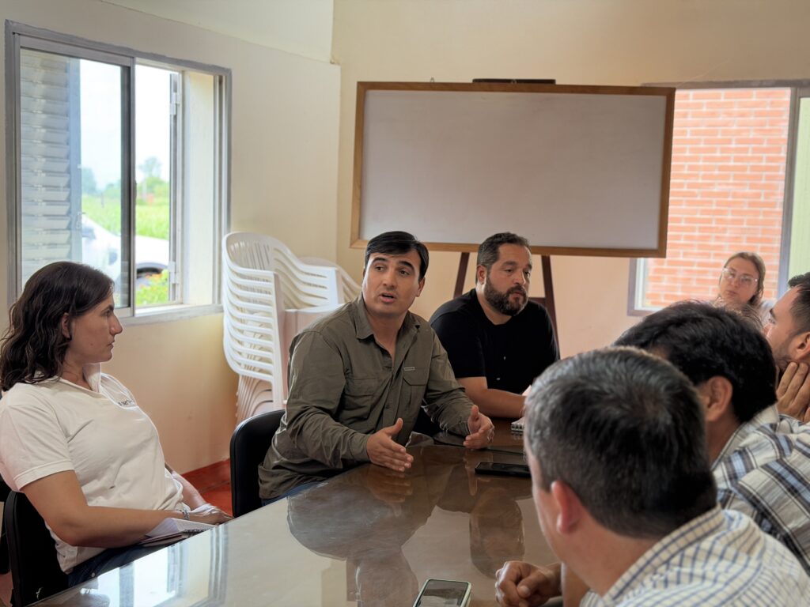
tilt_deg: -5.6
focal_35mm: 48
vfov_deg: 30.3
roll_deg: -1.8
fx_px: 1123
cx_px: 405
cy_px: 304
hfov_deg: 39.7
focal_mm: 6.76
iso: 64
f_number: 1.78
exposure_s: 1/100
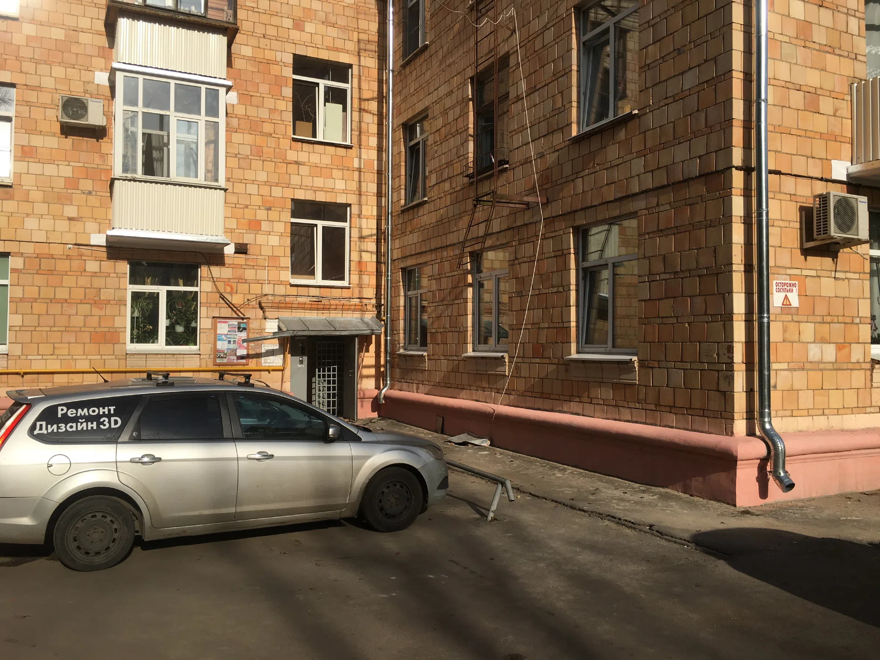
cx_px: 440
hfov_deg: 61.7
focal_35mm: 29
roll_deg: -0.3
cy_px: 330
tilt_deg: +5.0
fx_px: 737
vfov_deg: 48.2
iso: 25
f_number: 2.2
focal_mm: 4.15
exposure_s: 1/2262
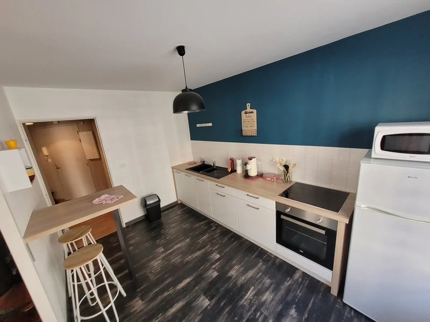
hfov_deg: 106.2
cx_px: 215
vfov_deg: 89.9
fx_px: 161
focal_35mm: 13
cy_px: 161
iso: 160
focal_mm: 1.74
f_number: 2.2
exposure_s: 1/50
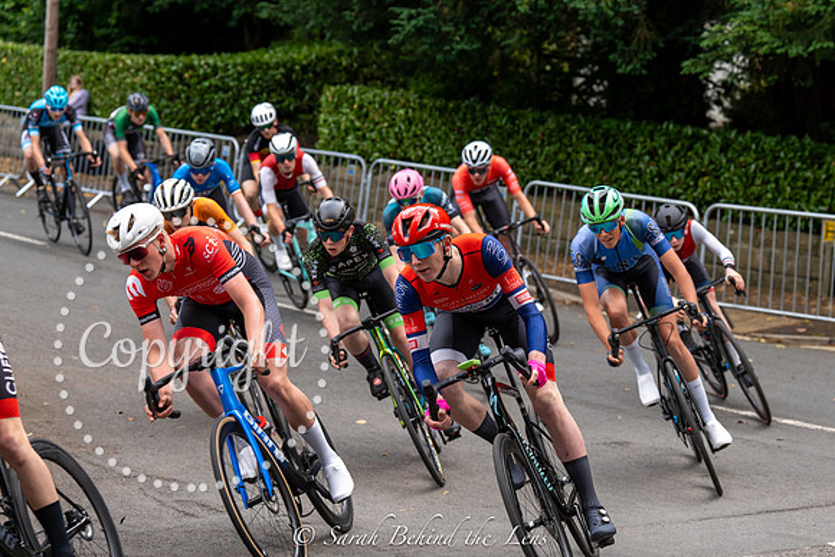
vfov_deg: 15.3
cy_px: 202
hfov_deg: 22.7
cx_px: 533
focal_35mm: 89
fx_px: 2071
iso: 320
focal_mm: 70
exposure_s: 1/640
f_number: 3.5
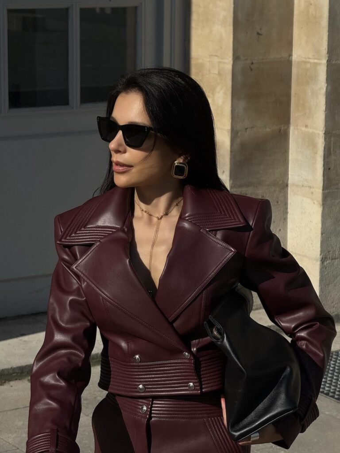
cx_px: 170
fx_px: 1572
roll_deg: -1.3
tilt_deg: -13.0
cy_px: 226
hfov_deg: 12.3
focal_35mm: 120
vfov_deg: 16.4
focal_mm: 15.66
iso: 50
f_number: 2.8
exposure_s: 1/4367
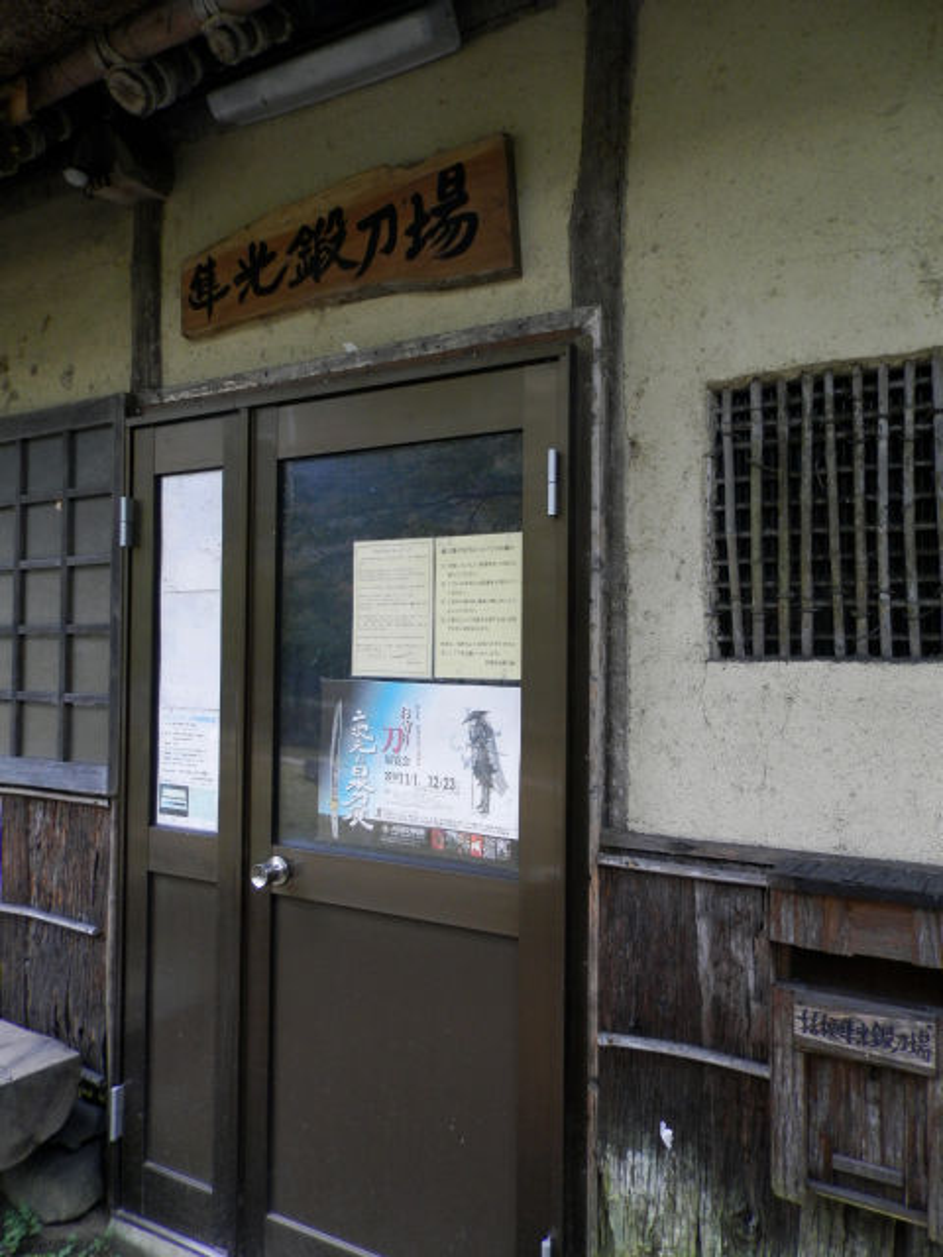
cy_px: 628
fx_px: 908
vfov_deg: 69.4
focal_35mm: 25
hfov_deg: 54.9
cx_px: 472
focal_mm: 4.5
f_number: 3.1
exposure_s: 1/30
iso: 200
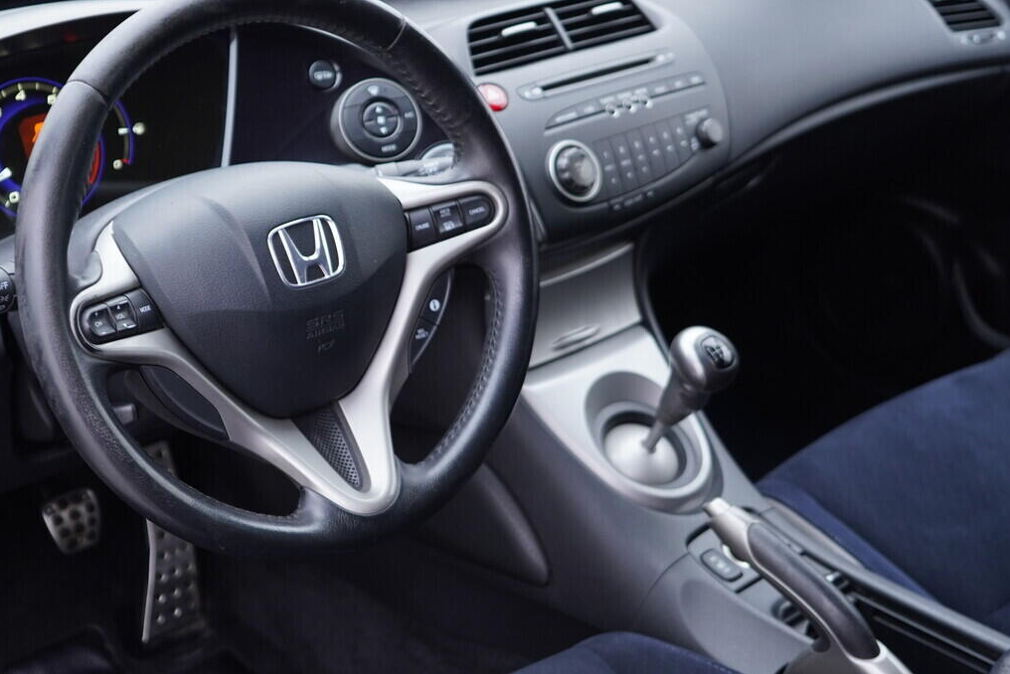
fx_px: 1431
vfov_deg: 26.5
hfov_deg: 38.6
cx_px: 362
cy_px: 349
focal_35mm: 51
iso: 250
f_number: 2.8
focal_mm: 24
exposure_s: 1/40
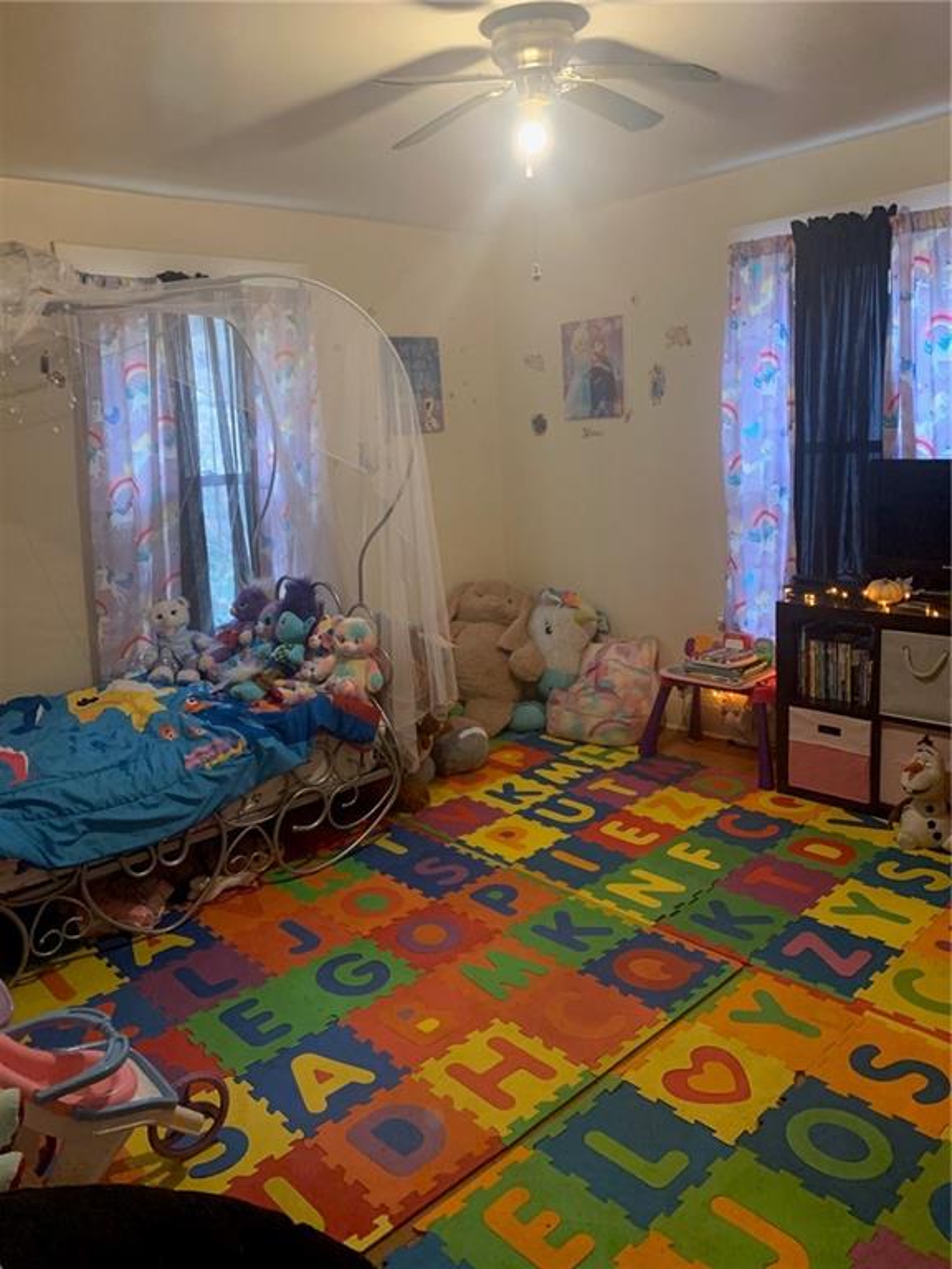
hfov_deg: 53.1
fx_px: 953
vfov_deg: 67.3
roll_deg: +3.0
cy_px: 634
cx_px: 476
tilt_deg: -10.3
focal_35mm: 26
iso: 320
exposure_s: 1/40
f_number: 1.8
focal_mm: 4.25
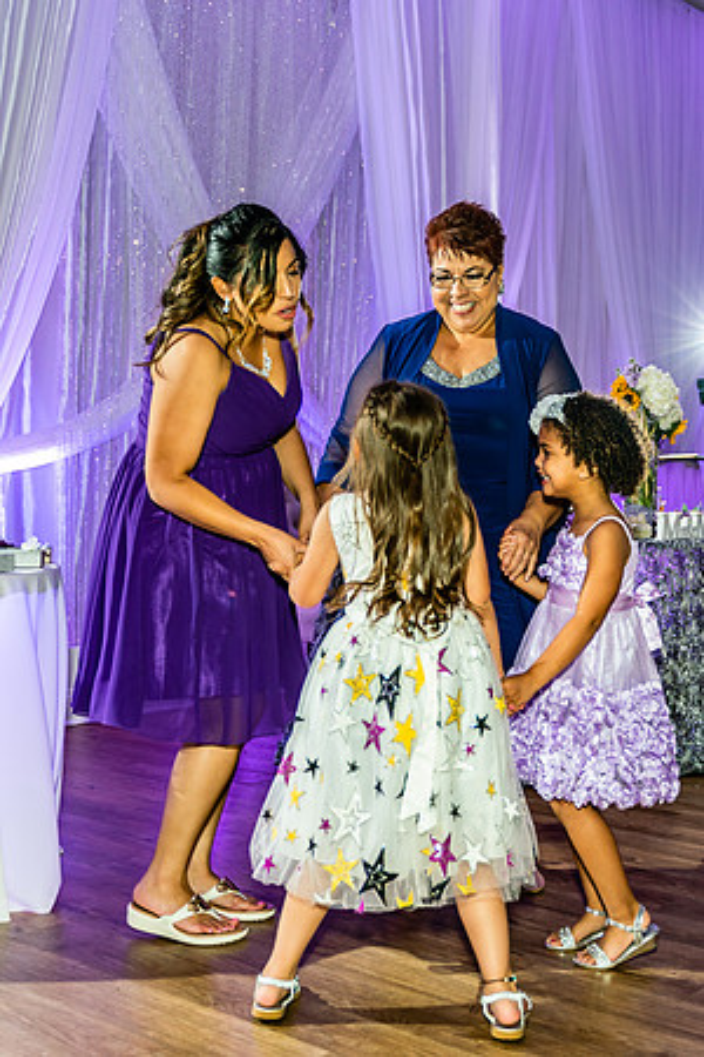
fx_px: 1384
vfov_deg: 41.7
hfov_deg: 28.3
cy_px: 463
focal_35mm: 47
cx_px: 482
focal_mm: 28
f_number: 2.8
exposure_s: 1/125
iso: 500
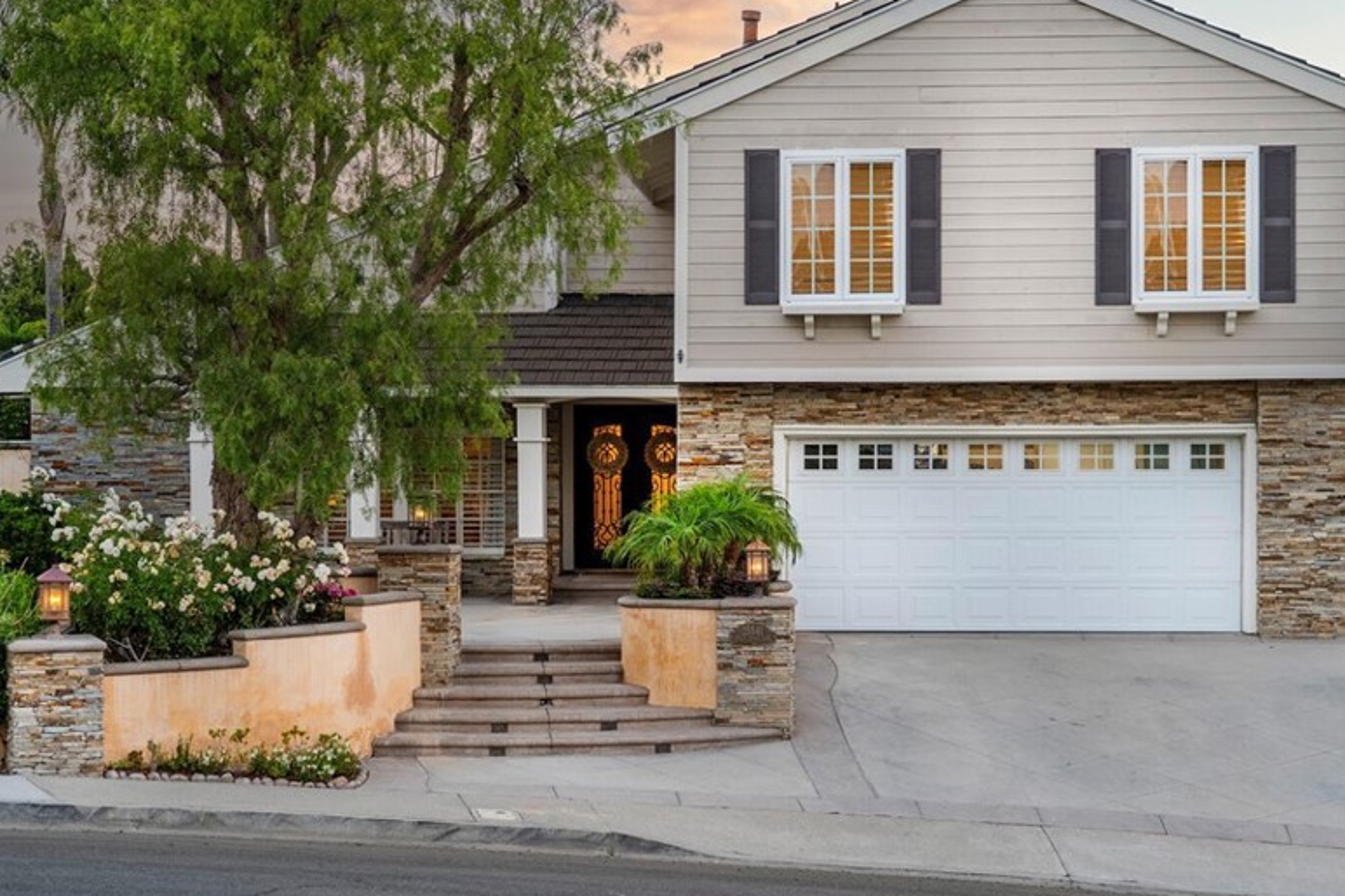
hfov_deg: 32.8
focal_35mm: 61
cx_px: 768
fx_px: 2278
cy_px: 485
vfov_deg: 22.2
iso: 800
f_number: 8
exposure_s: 1/80
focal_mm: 46
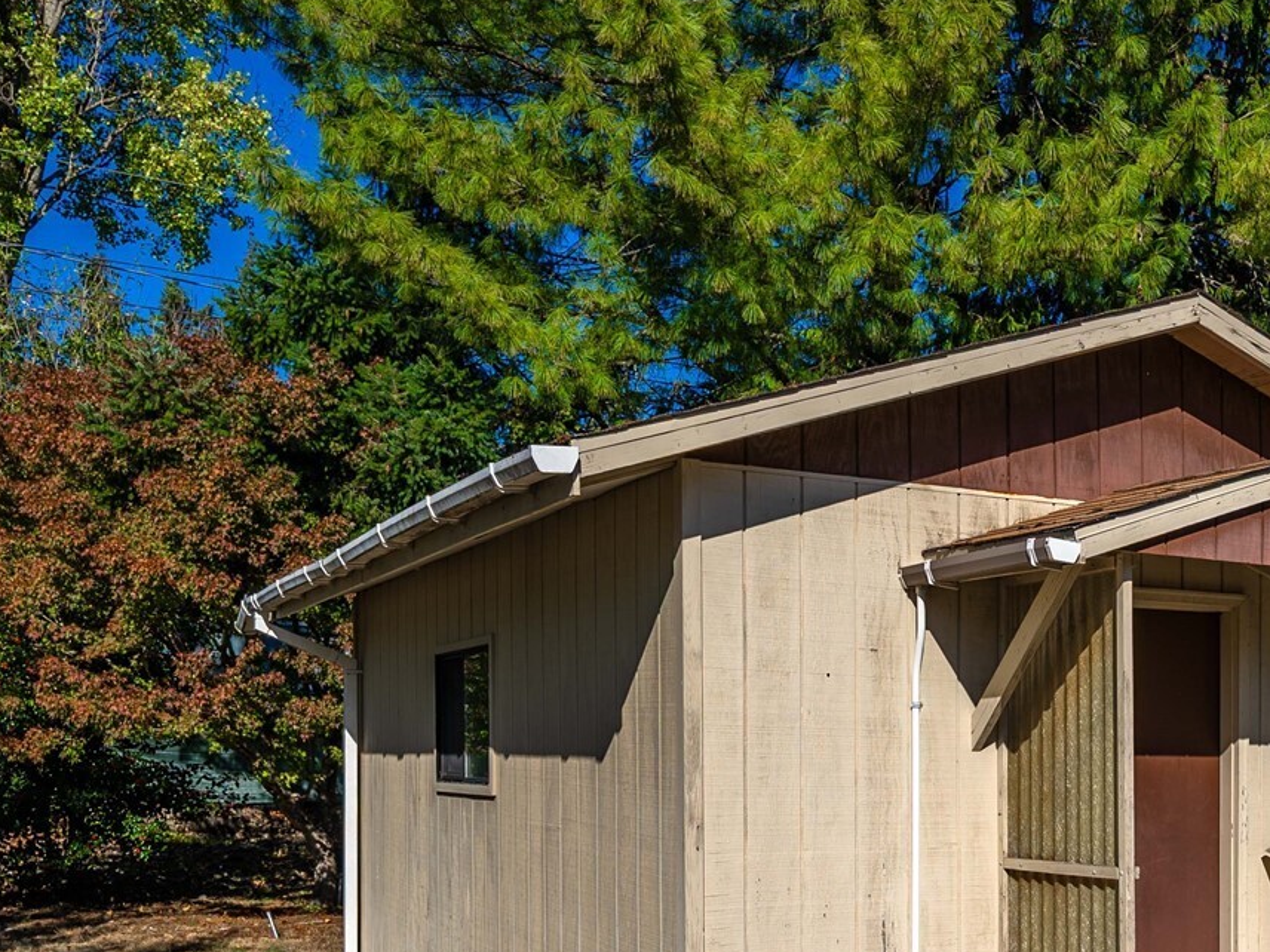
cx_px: 895
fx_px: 1468
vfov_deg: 34.6
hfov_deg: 45.7
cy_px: 792
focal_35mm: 40
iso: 80
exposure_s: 1/250
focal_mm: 21
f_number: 7.1
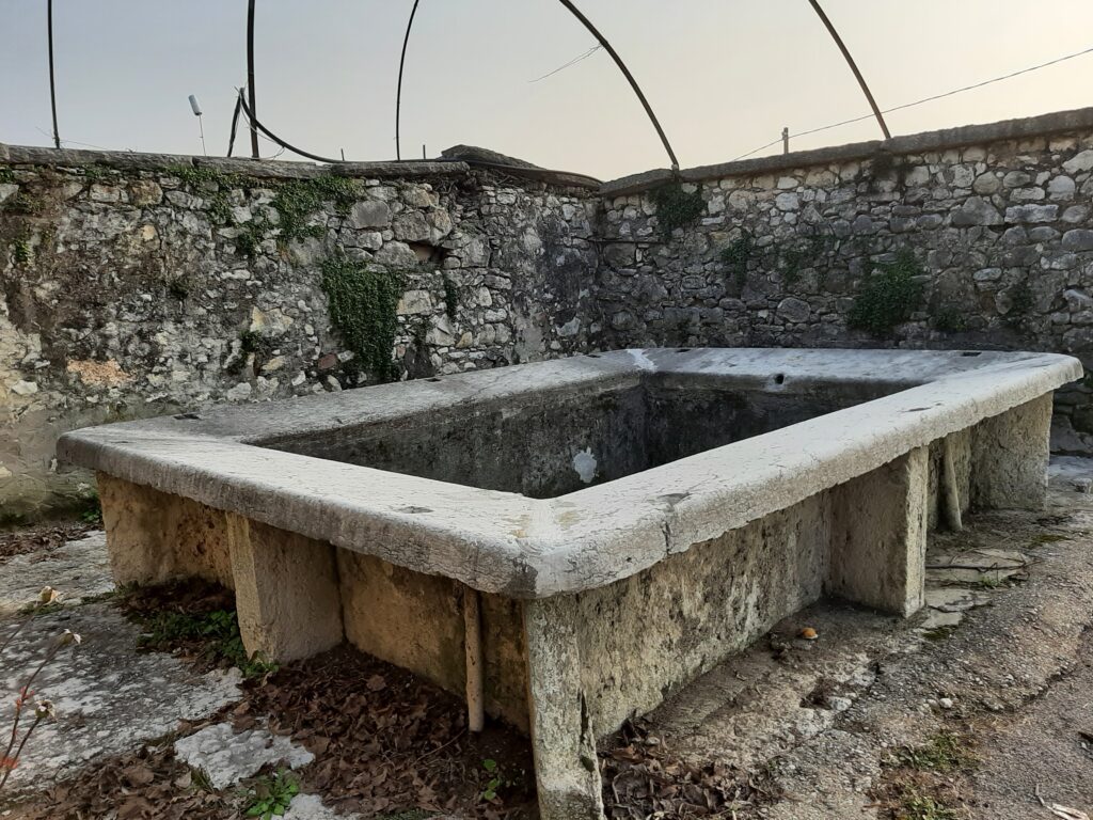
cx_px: 546
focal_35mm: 26
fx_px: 821
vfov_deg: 53.1
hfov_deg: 67.3
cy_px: 410
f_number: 1.7
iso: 40
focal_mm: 3.93
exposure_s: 1/937
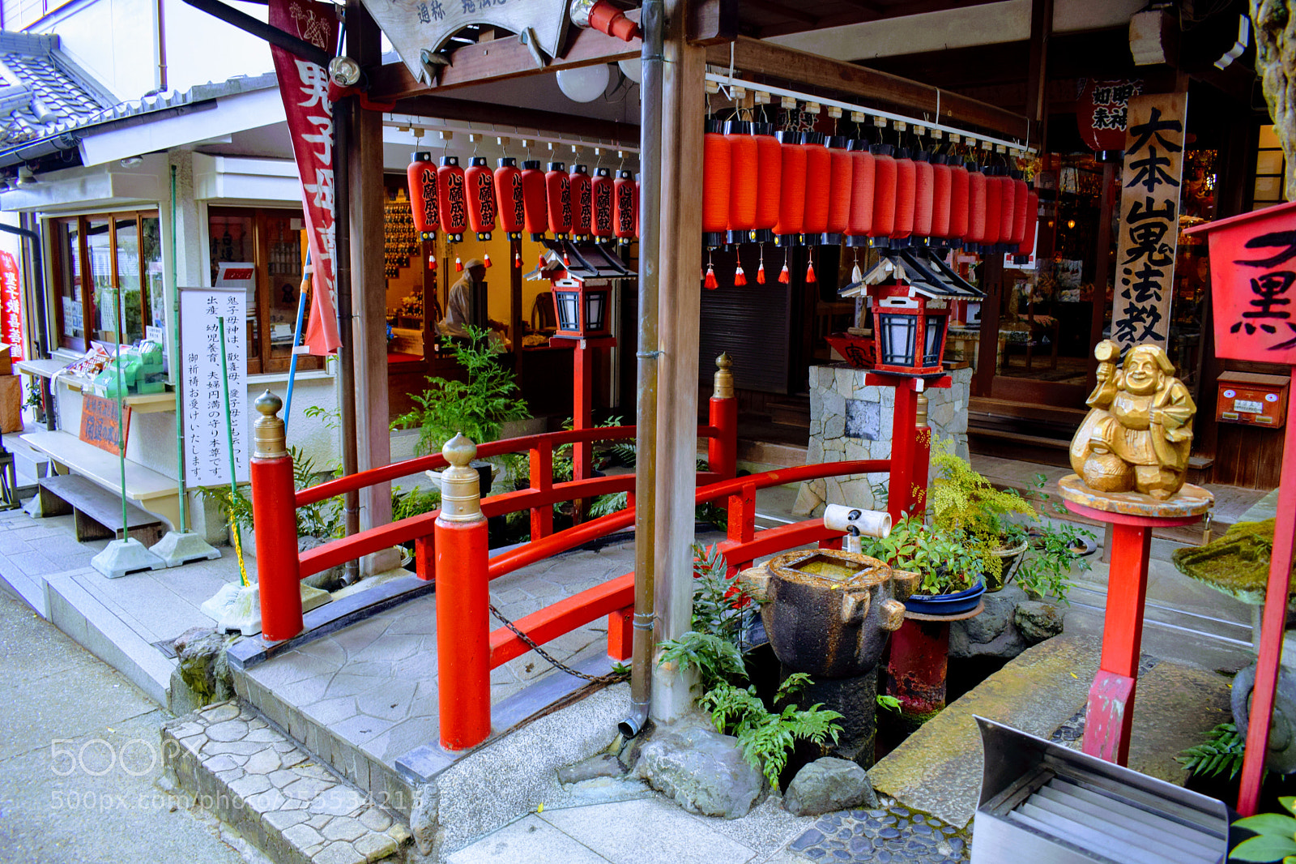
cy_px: 432
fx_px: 972
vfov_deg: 47.9
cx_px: 648
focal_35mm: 27
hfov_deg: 67.4
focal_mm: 18
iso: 400
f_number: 4.5
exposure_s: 1/80
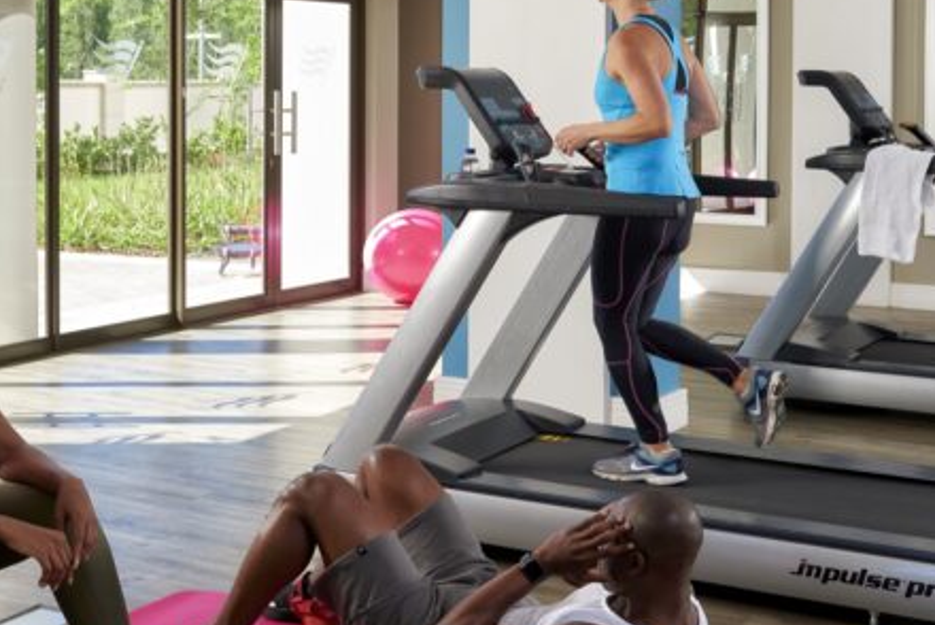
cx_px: 497
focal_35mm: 58
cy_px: 349
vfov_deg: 23.4
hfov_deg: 34.5
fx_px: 1507
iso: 160
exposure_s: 1/80
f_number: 5.6
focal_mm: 31
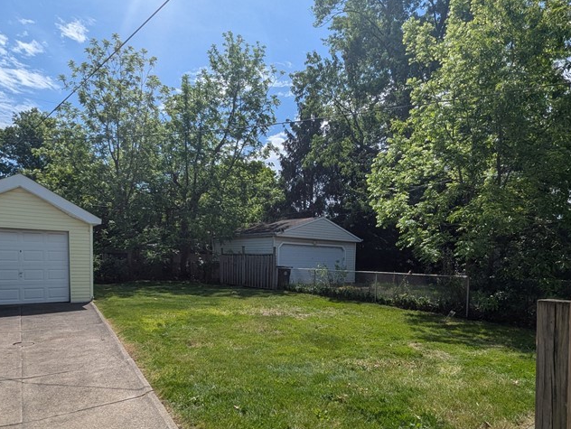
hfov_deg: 78.8
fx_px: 347
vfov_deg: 62.5
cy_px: 272
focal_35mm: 21
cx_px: 262
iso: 47
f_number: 2.2
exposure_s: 1/2660
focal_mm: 1.95
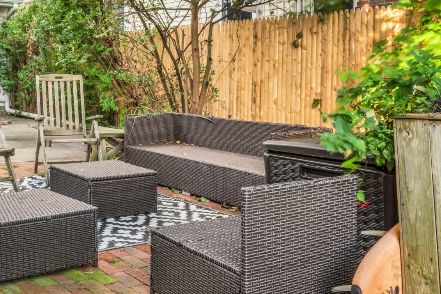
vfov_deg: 30.1
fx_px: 543
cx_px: 48
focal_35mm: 44
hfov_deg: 40.9
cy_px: 97
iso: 100
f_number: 22
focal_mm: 19.6
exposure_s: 1/2.5
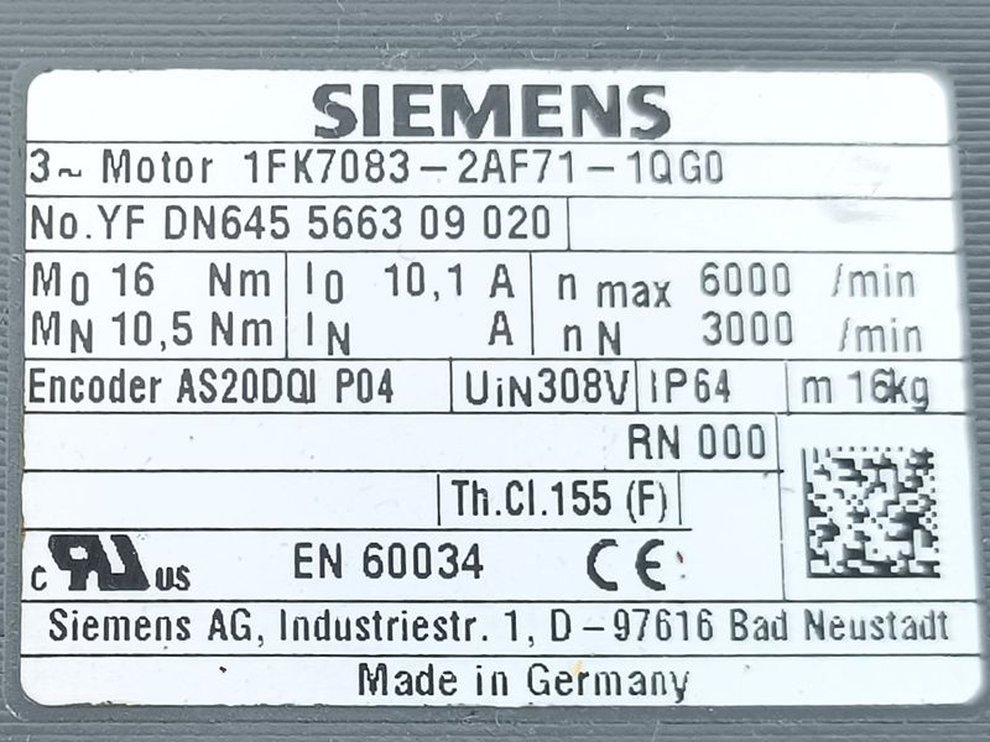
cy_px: 371
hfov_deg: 71.6
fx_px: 686
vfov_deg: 56.8
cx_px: 495
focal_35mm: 24
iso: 402
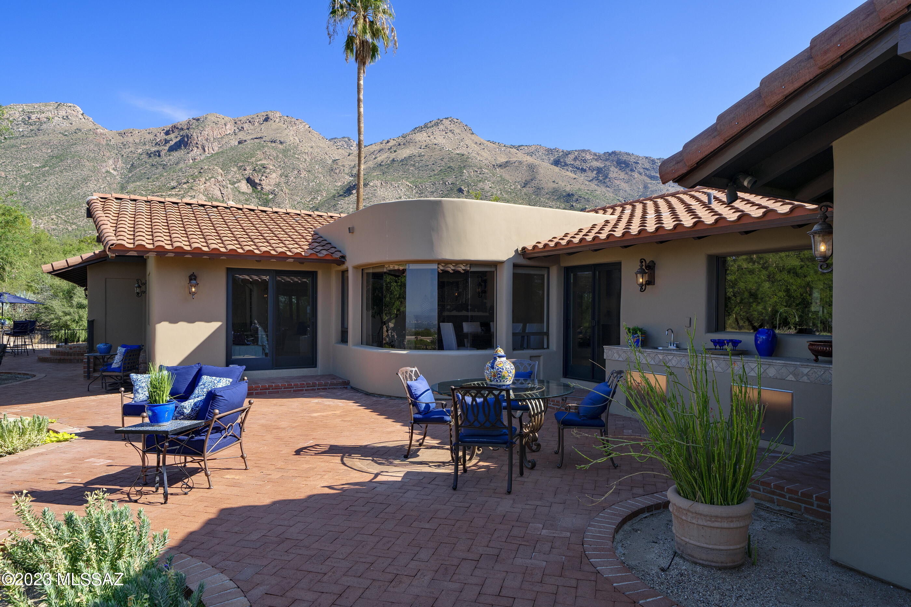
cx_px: 456
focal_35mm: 22
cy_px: 304
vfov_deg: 57.2
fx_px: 557
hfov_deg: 78.6
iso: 100
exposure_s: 1/160
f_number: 9
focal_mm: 22
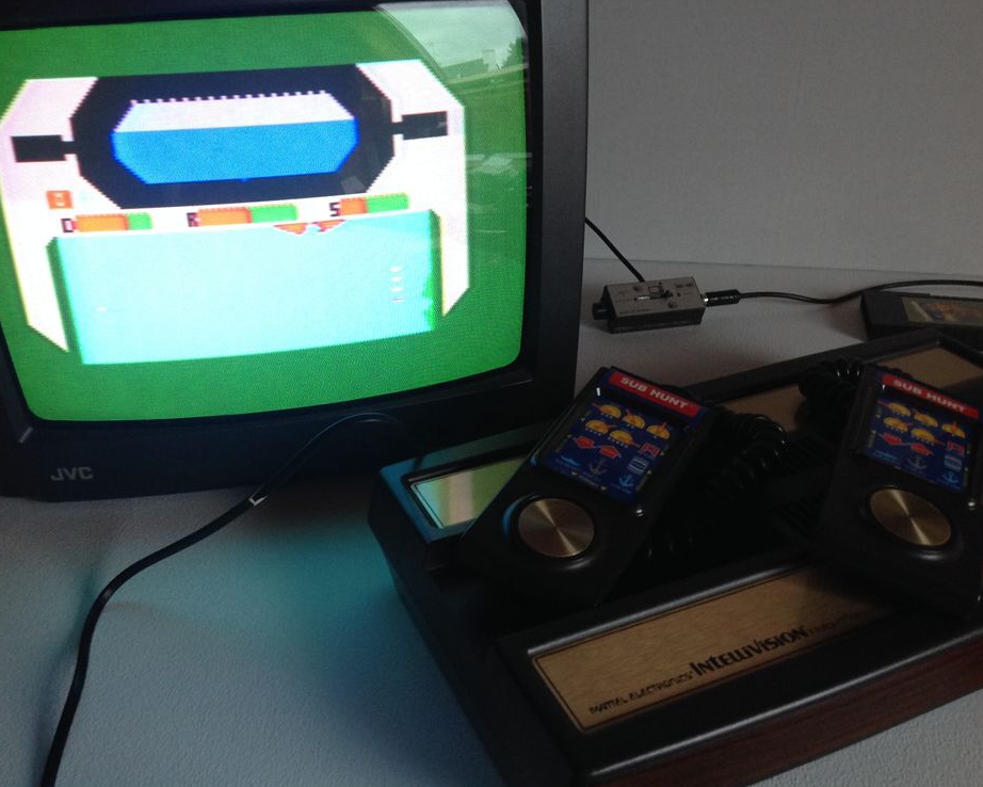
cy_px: 395
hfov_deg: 49.1
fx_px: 1077
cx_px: 487
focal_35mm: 37
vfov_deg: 40.1
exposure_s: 1/15
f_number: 2.4
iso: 160
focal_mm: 4.28
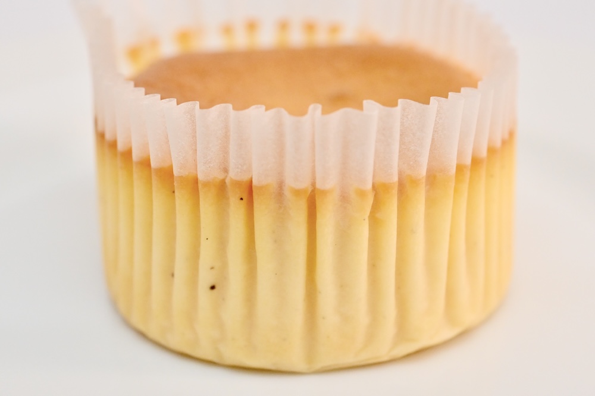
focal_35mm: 60
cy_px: 198
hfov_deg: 33.4
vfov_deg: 22.6
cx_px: 298
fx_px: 991
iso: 6400
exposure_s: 1/125
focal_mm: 60
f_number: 9
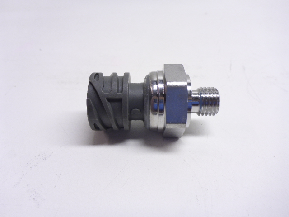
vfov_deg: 49.7
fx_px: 234
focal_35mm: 28
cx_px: 144
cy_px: 108
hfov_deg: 63.4
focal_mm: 4.9
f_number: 3.3
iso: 125
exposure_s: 1/60
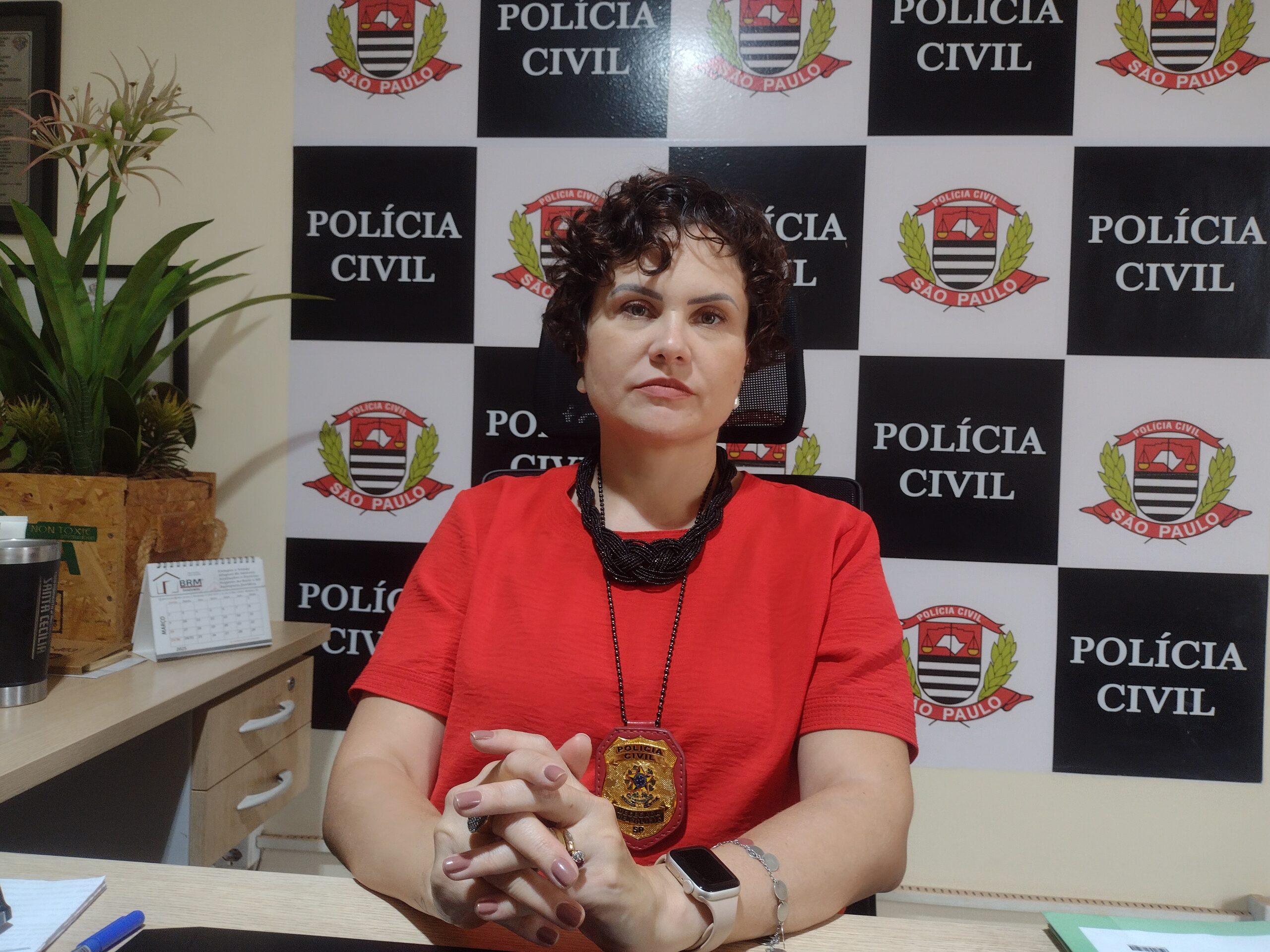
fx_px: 991
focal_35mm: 27
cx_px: 635
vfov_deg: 51.4
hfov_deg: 65.3
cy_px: 476
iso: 194
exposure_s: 1/40
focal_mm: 4.71
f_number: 1.7
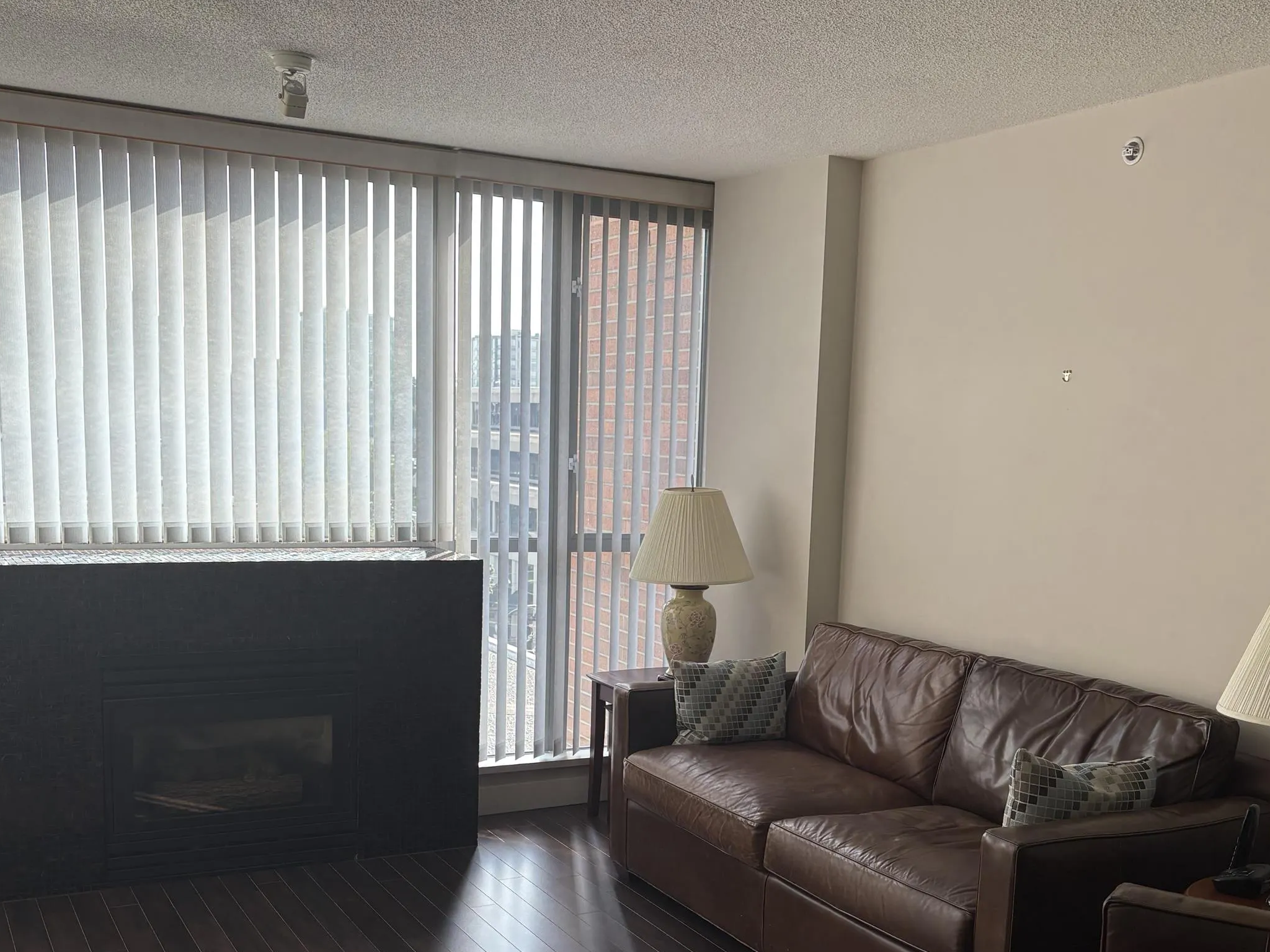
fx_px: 1431
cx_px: 690
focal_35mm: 39
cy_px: 634
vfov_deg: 36.4
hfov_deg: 47.8
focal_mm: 5.96
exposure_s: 1/244
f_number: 1.6
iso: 40
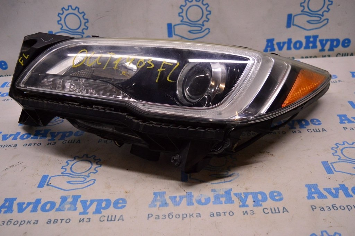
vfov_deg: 36.8
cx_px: 178
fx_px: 355
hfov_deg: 53.2
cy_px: 118
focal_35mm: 36
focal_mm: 24
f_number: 4
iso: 1600
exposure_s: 1/400
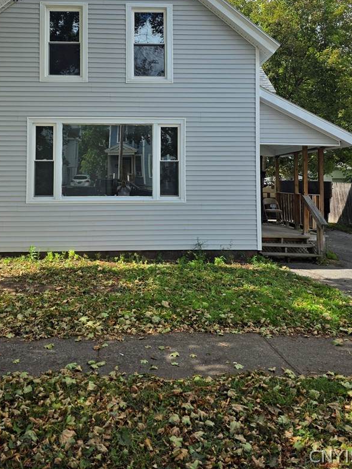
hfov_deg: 46.5
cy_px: 164
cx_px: 135
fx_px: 407
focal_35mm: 30
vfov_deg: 58.9
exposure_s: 1/10000
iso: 80
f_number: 1.7
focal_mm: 6.3
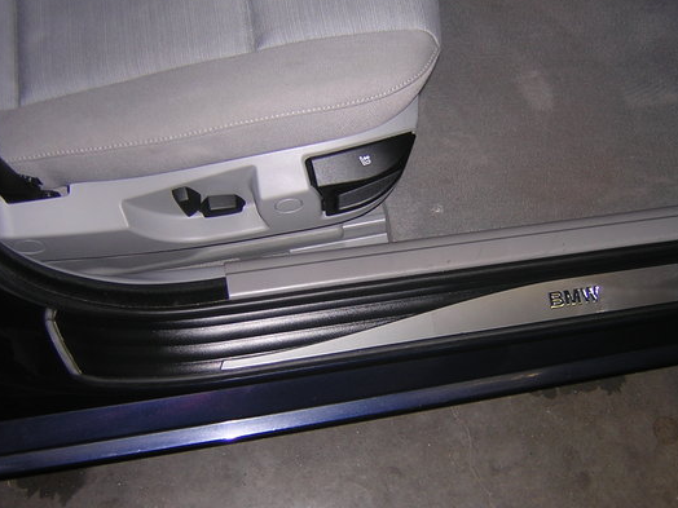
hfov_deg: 42.8
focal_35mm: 44
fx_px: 862
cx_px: 397
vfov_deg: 32.8
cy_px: 301
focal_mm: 4.7
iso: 100
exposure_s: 1/60.1
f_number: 2.6
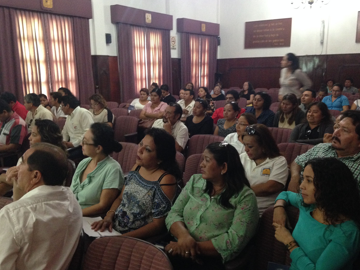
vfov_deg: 39.7
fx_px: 374
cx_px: 178
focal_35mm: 36
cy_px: 140
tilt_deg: -14.1
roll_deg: +1.7
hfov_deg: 51.4
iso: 400
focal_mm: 4.12
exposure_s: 1/20
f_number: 2.4
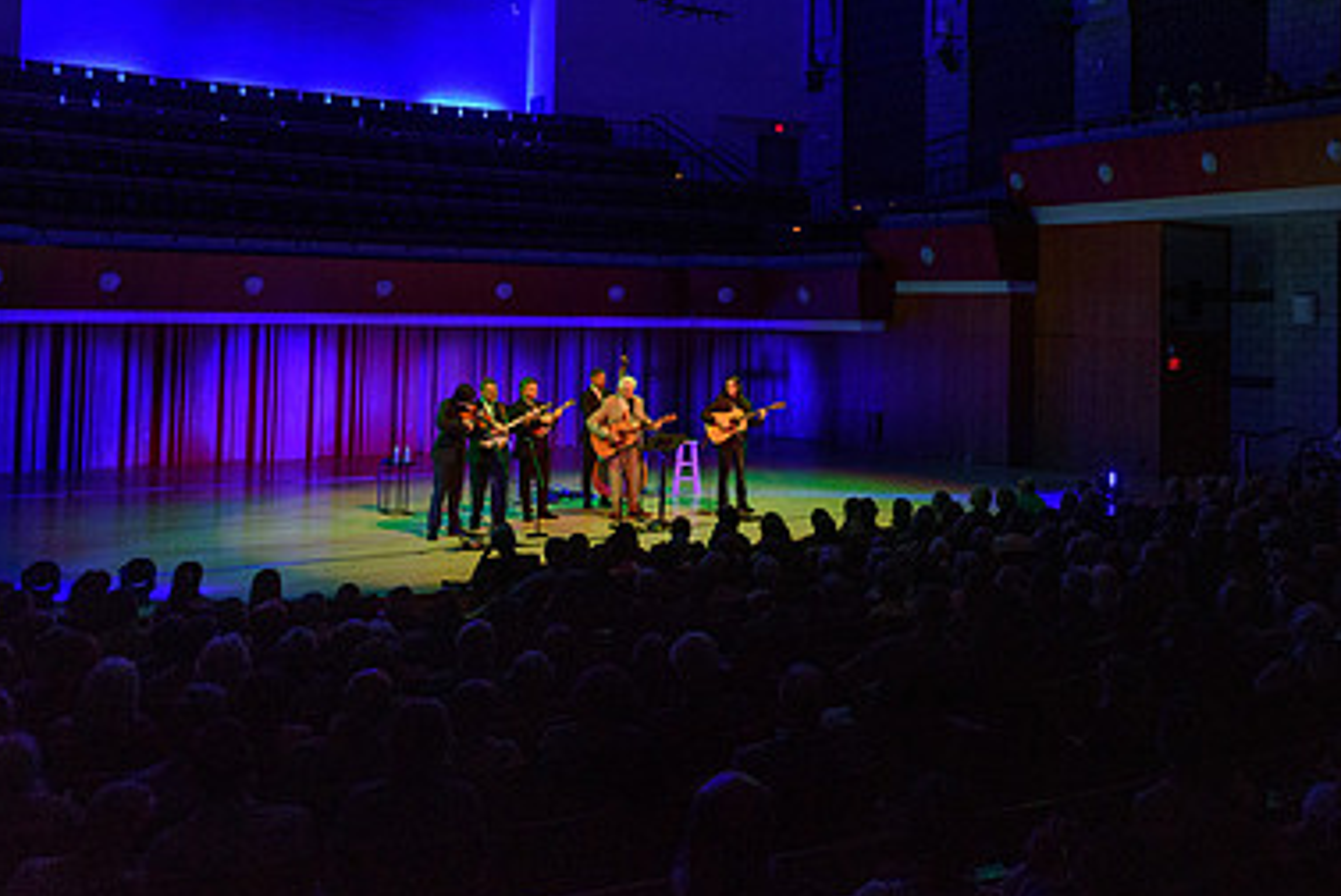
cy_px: 258
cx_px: 1010
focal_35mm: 40
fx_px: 1491
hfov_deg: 46.6
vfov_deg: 33.0
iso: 2500
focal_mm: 26
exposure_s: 1/200
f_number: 5
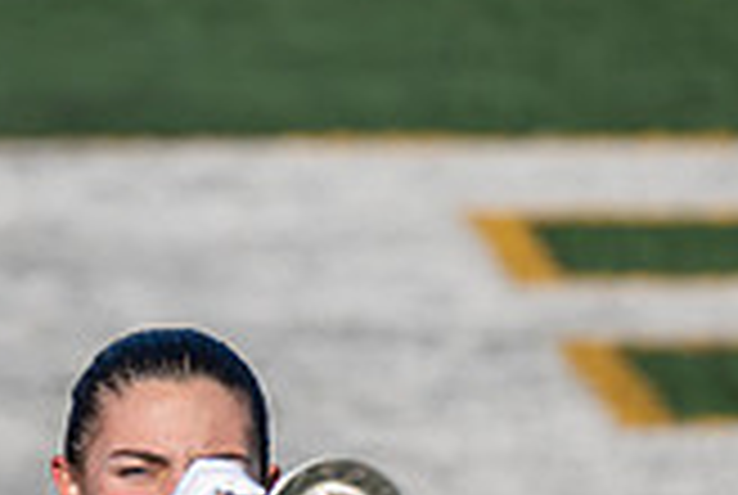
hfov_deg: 2.9
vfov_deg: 2.0
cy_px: 335
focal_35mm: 706
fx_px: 14499
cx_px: -459
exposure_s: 1/2000
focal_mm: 200
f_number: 4
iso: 160
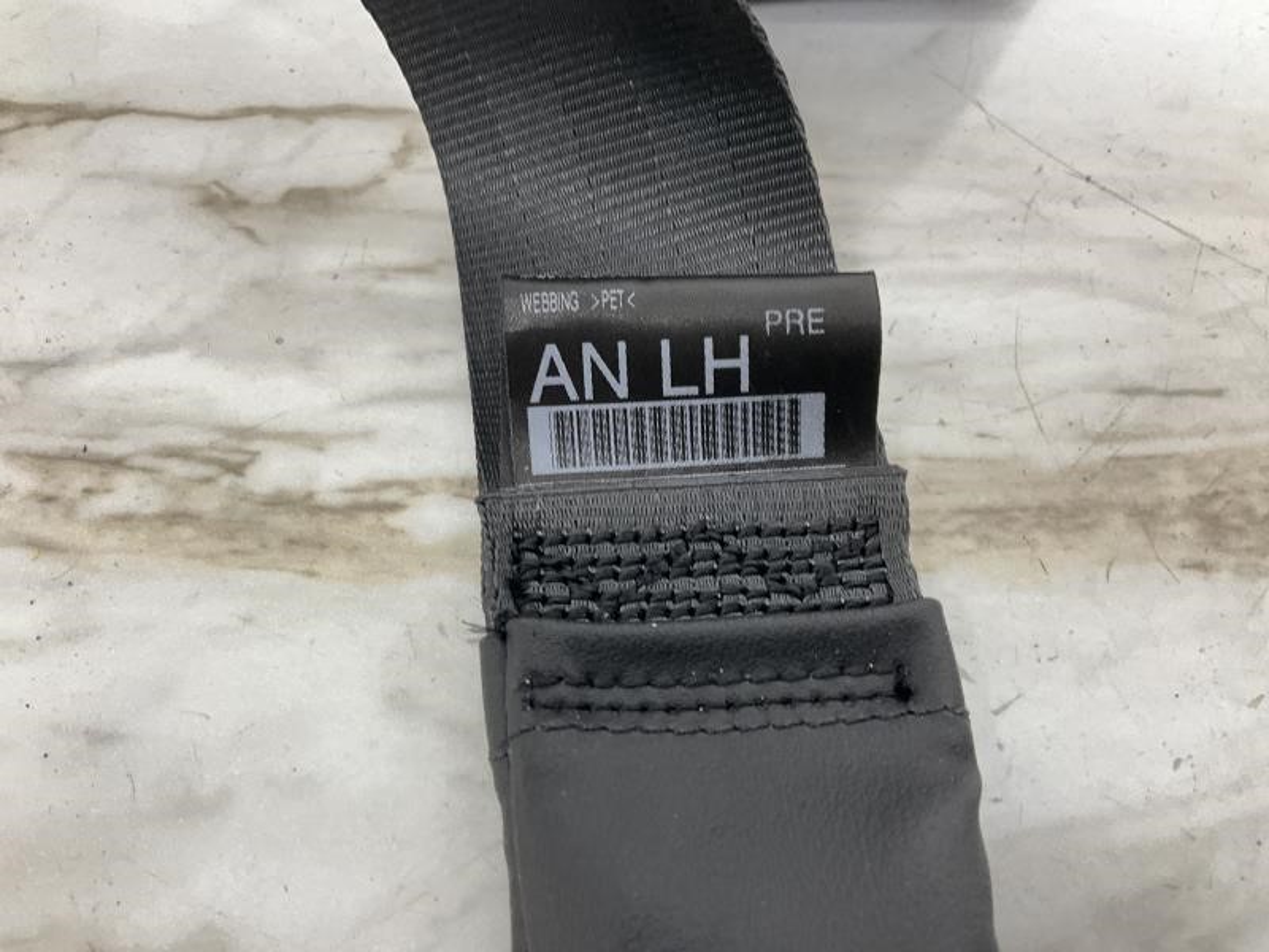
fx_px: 1063
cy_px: 476
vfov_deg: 48.2
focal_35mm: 29
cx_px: 634
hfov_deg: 61.7
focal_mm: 3
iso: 200
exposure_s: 1/60
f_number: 1.8
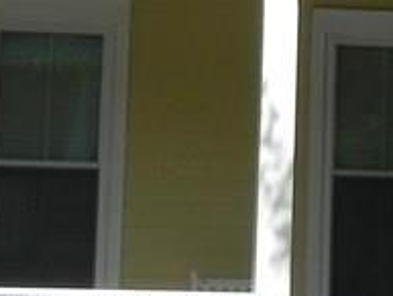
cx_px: 460
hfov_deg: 9.9
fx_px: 2227
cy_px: -33
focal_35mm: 196
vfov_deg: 7.5
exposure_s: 1/400
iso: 160
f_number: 7.1
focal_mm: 6.6
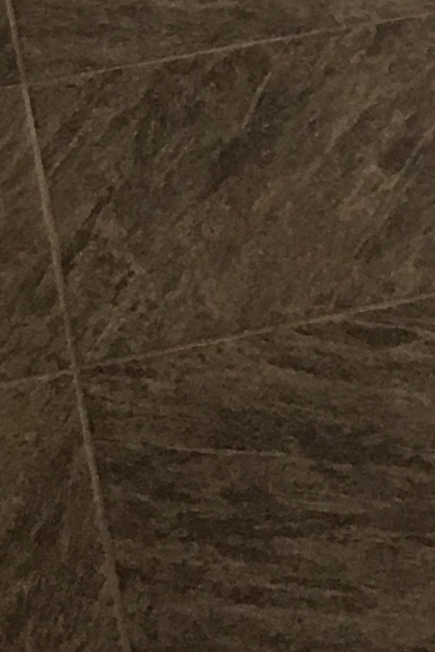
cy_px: -803
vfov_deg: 10.4
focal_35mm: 176
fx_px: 3188
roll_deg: -1.1
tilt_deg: -15.4
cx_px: 898
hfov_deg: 7.5
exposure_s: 1/30
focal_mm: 4.15
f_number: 2.2
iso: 32
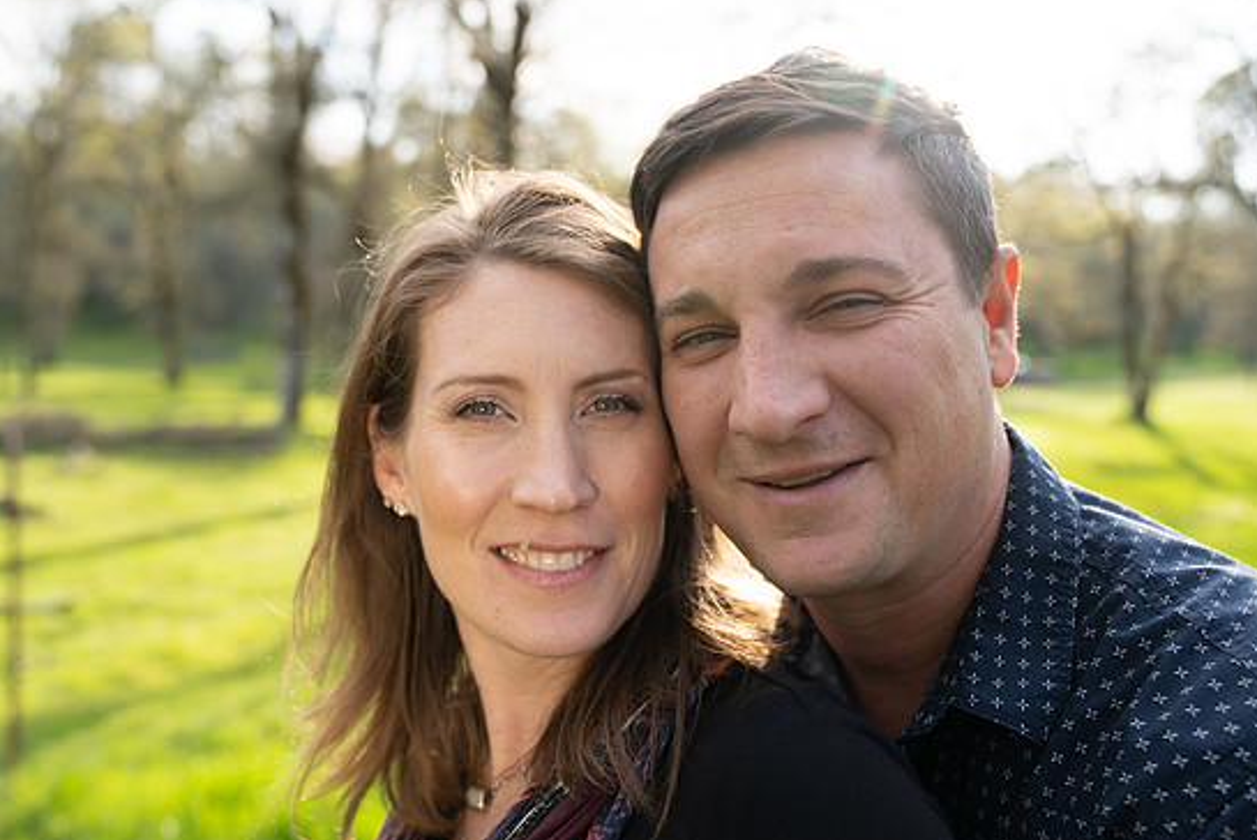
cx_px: 611
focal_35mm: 33
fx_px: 1153
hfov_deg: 57.2
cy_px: 435
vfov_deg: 40.0
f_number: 3.2
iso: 160
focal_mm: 31
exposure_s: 1/250
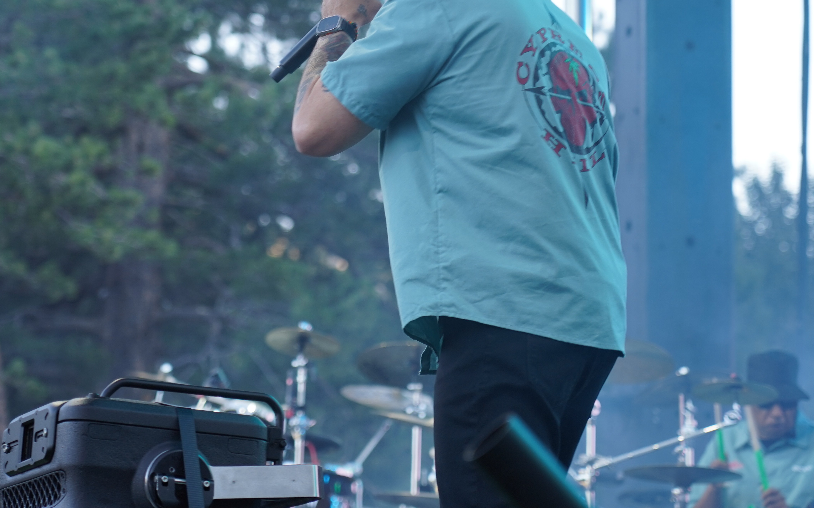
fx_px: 3372
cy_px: 165
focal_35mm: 152
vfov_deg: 8.6
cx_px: 300
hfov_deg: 13.8
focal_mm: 105
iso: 250
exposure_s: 1/125
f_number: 4
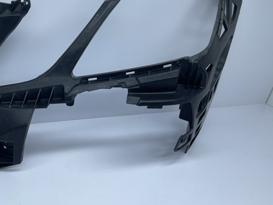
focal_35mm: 38
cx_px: 77
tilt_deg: -27.7
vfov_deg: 37.7
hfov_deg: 47.6
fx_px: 300
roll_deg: -9.7
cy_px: 88
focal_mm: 5.1
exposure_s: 1/1225
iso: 32
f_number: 1.6
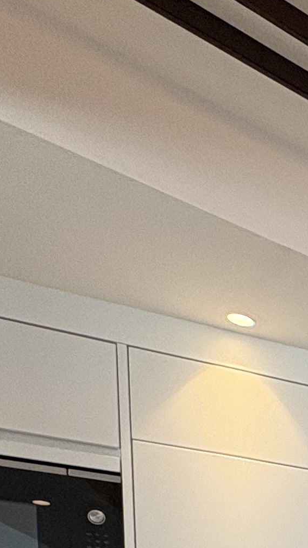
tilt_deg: -1.8
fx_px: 886
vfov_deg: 26.5
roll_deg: +1.5
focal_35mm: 61
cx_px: 755
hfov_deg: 13.7
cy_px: 789
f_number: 2.2
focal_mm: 2.22
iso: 160
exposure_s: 1/99
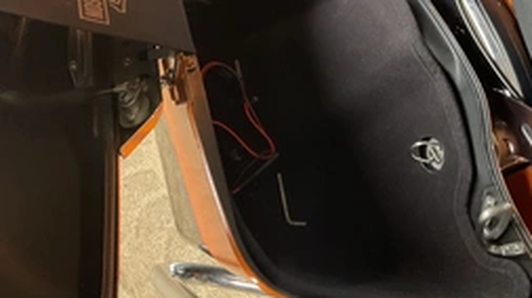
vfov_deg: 23.5
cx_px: 236
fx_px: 705
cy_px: 52
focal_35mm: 50
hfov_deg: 41.3
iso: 100
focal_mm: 3
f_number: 1.8
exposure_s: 1/60
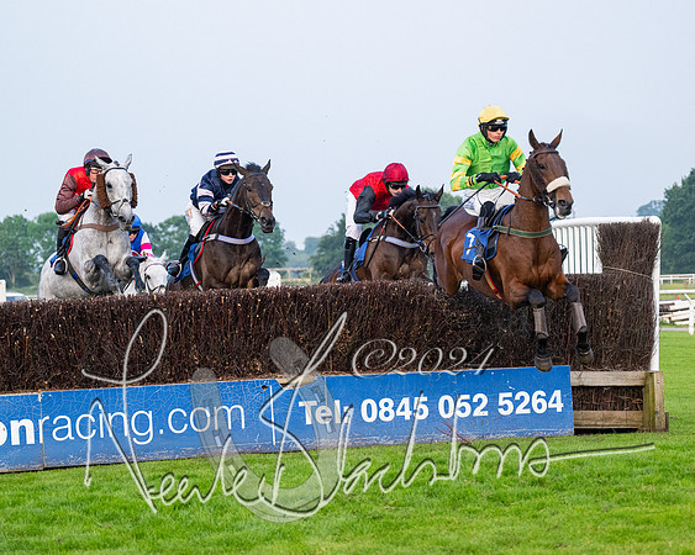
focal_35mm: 128
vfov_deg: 12.0
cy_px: 252
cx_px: 413
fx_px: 2632
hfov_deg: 15.0
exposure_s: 1/2000
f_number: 4
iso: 1250
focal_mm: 98
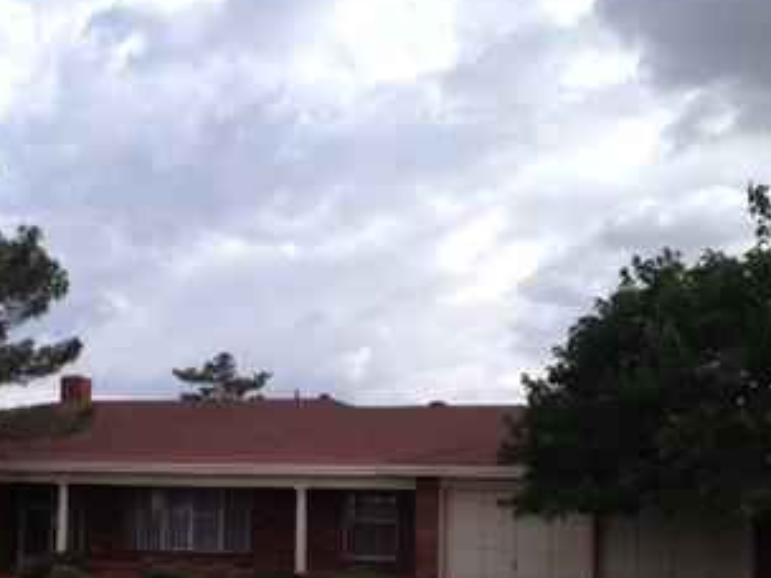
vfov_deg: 24.6
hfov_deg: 32.2
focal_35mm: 59
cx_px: 213
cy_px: 408
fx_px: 1314
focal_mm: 4.28
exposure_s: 1/1577
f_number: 2.4
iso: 50
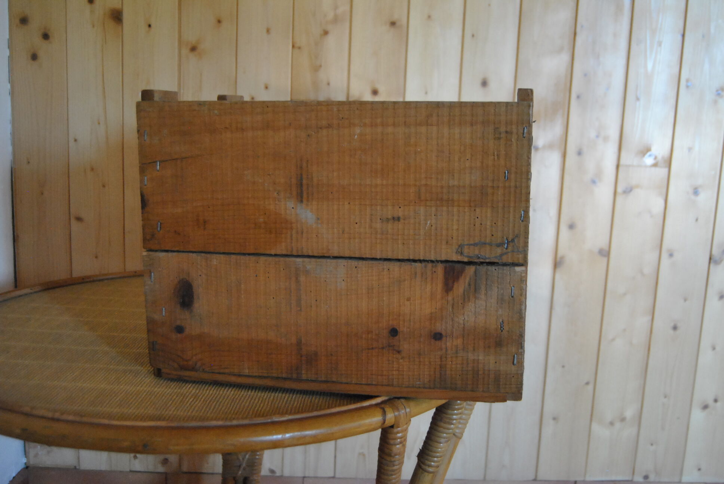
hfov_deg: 49.5
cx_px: 362
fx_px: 785
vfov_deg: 34.3
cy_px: 242
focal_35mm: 39
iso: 1250
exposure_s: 1/30
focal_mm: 26
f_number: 4
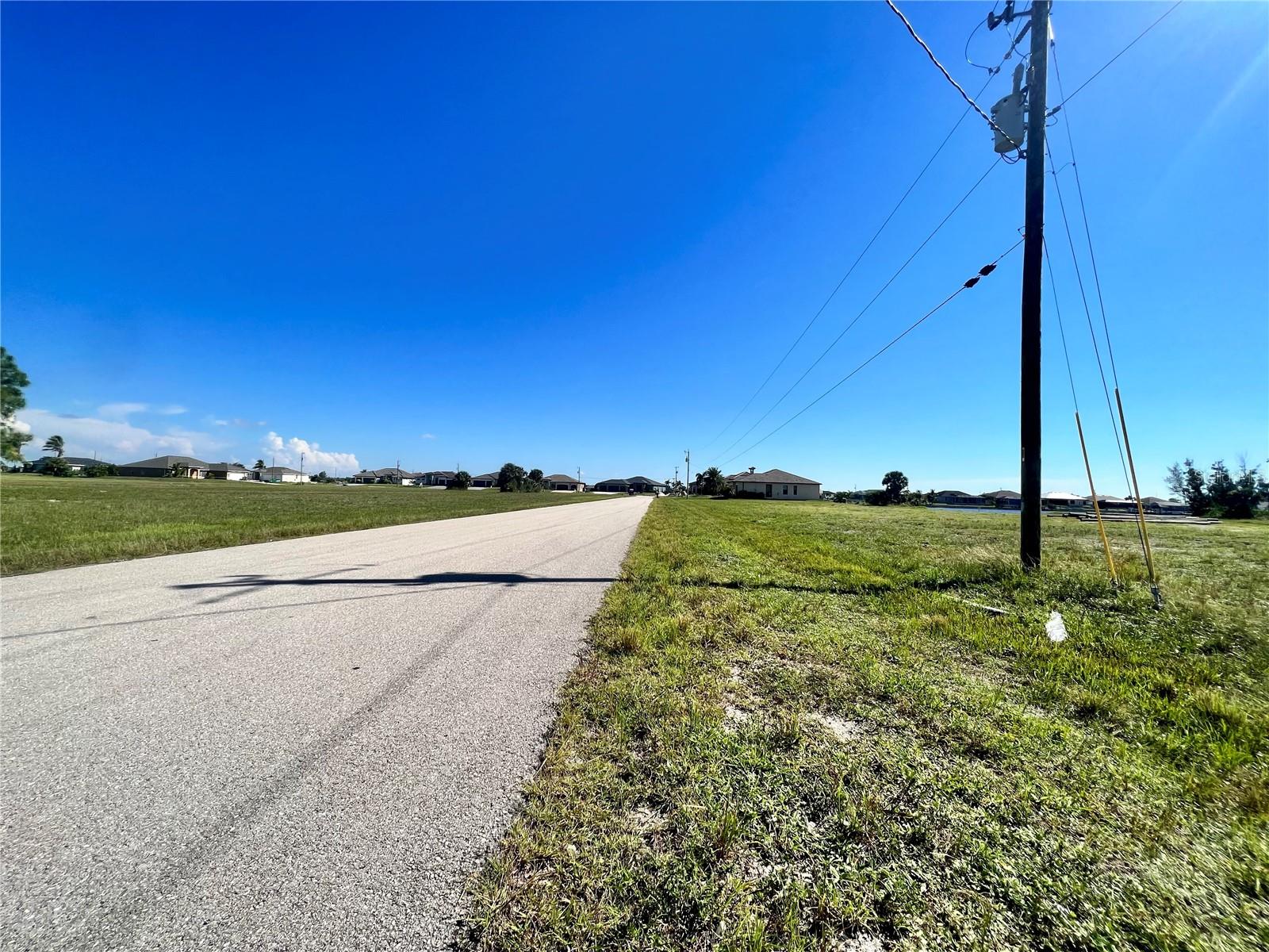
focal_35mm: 13
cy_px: 476
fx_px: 477
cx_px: 634
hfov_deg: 106.2
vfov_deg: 89.9
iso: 32
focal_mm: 1.57
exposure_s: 1/2801
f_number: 1.8
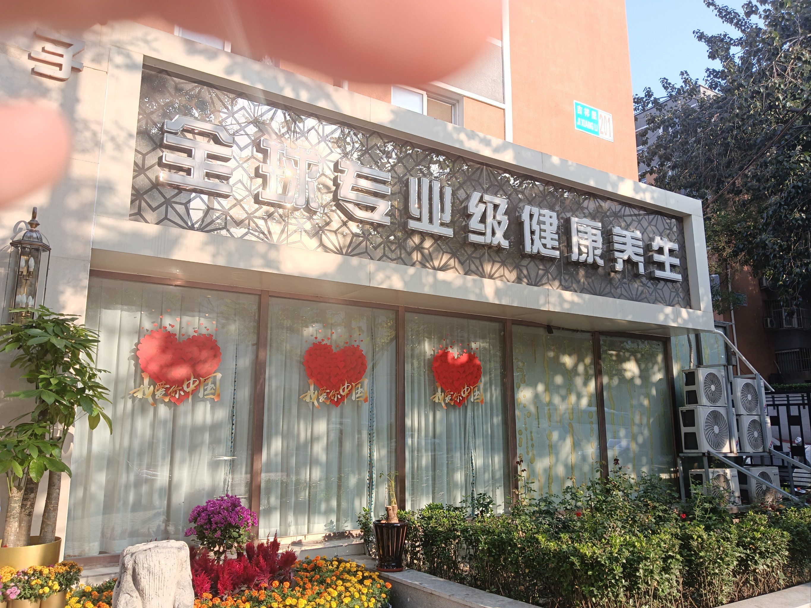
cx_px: 406
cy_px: 304
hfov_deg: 65.3
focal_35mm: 27
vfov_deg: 51.4
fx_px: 633
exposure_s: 1/179
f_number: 1.8
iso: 100
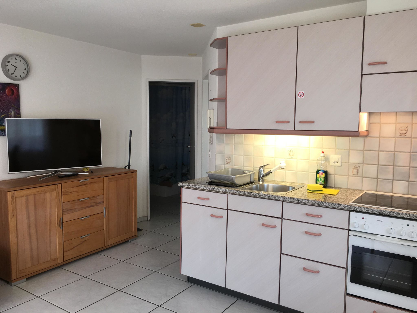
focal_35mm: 29
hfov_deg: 61.7
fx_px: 349
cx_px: 208
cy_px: 156
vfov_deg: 48.2
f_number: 2.2
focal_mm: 4.15
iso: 32
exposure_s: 1/33
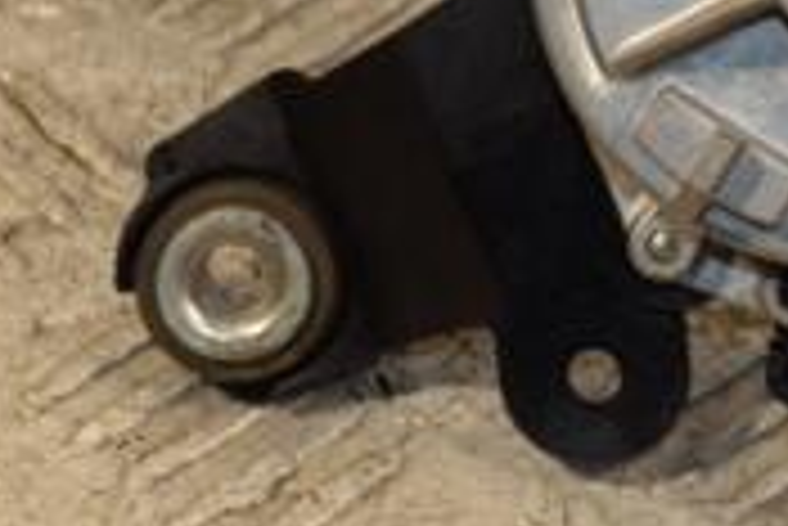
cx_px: 1072
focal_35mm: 339
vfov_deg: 4.0
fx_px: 7426
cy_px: -184
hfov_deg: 6.0
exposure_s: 1/160
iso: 800
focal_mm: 66
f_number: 5.3
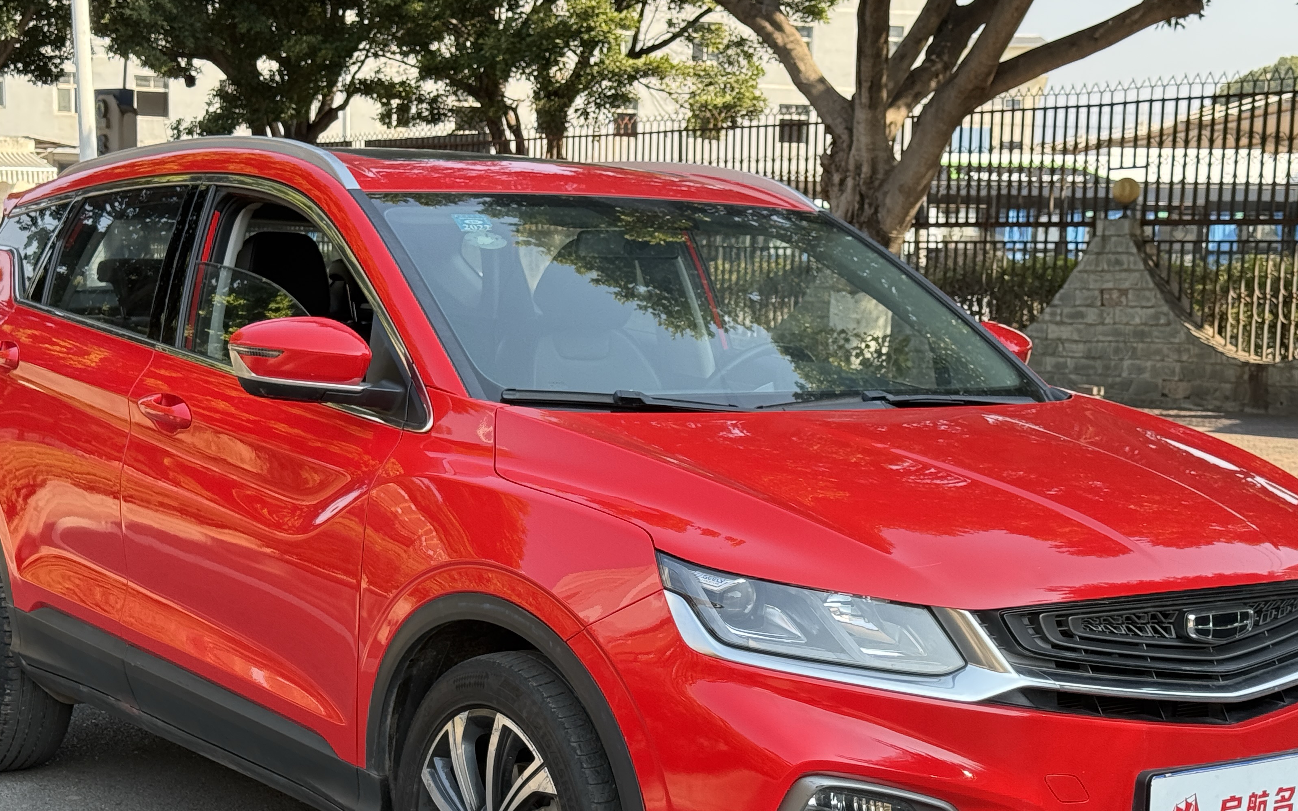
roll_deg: -1.2
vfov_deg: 20.2
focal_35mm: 64
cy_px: 576
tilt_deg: -7.0
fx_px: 2264
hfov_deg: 32.0
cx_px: 655
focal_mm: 6.76
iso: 100
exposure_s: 1/699
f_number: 1.78
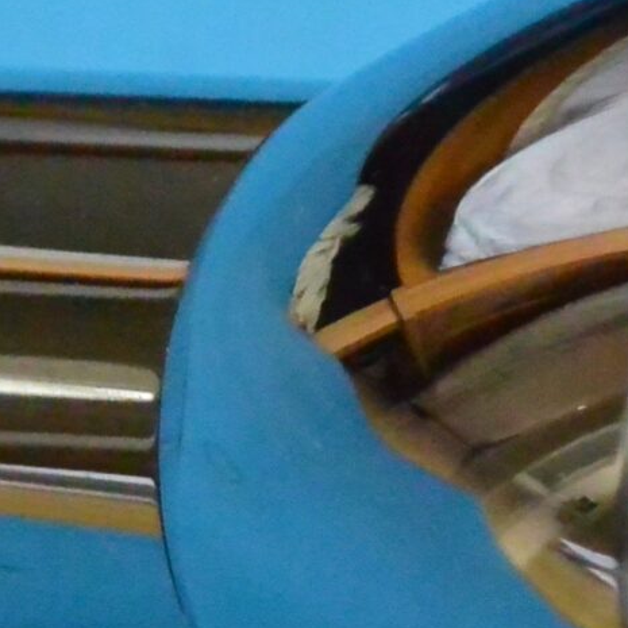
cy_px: 923
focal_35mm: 262
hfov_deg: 6.7
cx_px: 496
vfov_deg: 6.6
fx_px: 5378
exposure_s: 1/125
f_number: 5
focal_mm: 21.1
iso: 2800
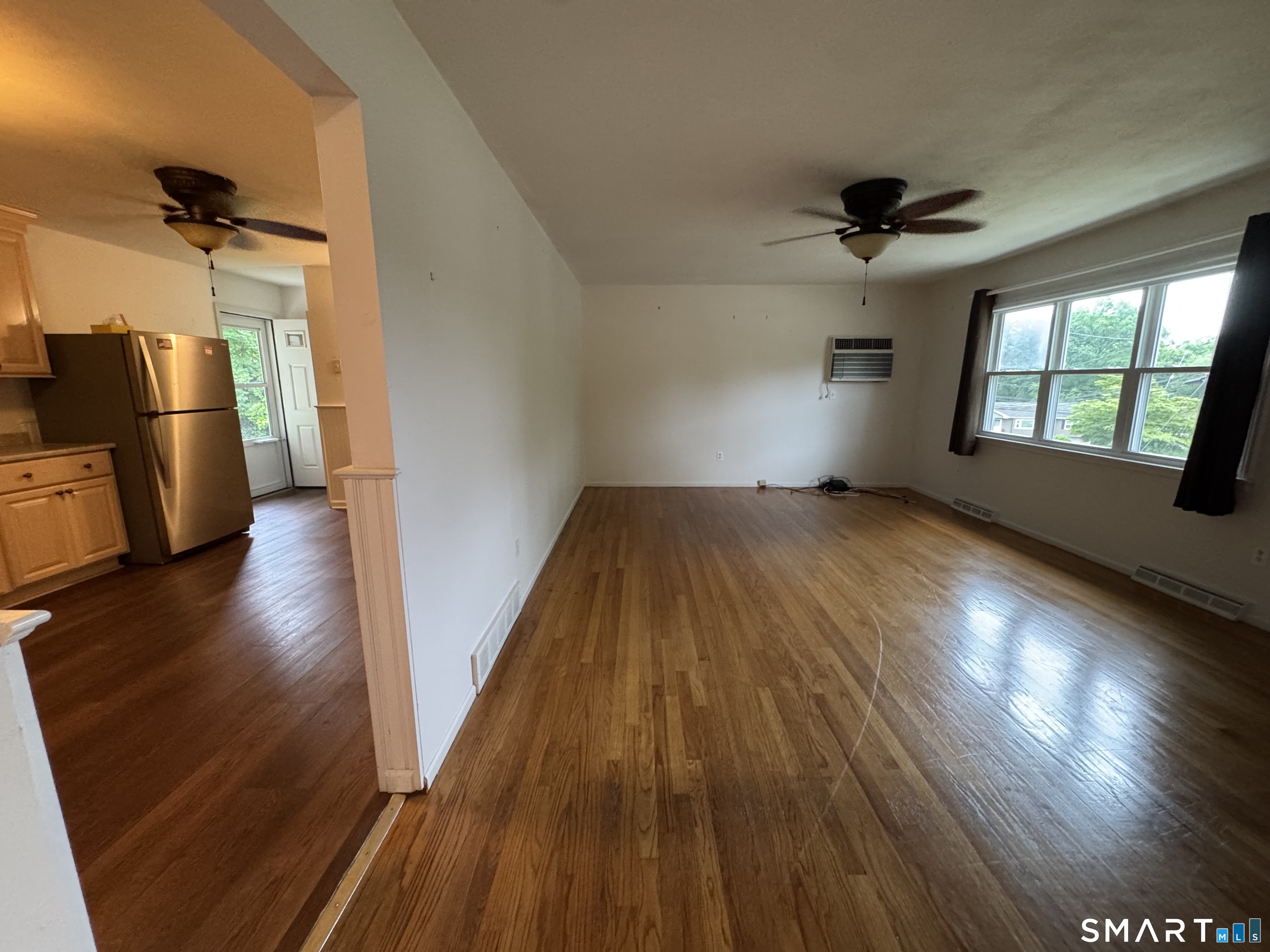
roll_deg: +0.2
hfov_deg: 102.1
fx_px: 514
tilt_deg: -11.7
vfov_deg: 85.7
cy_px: 476
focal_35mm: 14
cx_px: 635
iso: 500
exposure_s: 1/60
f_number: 2.2
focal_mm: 2.22
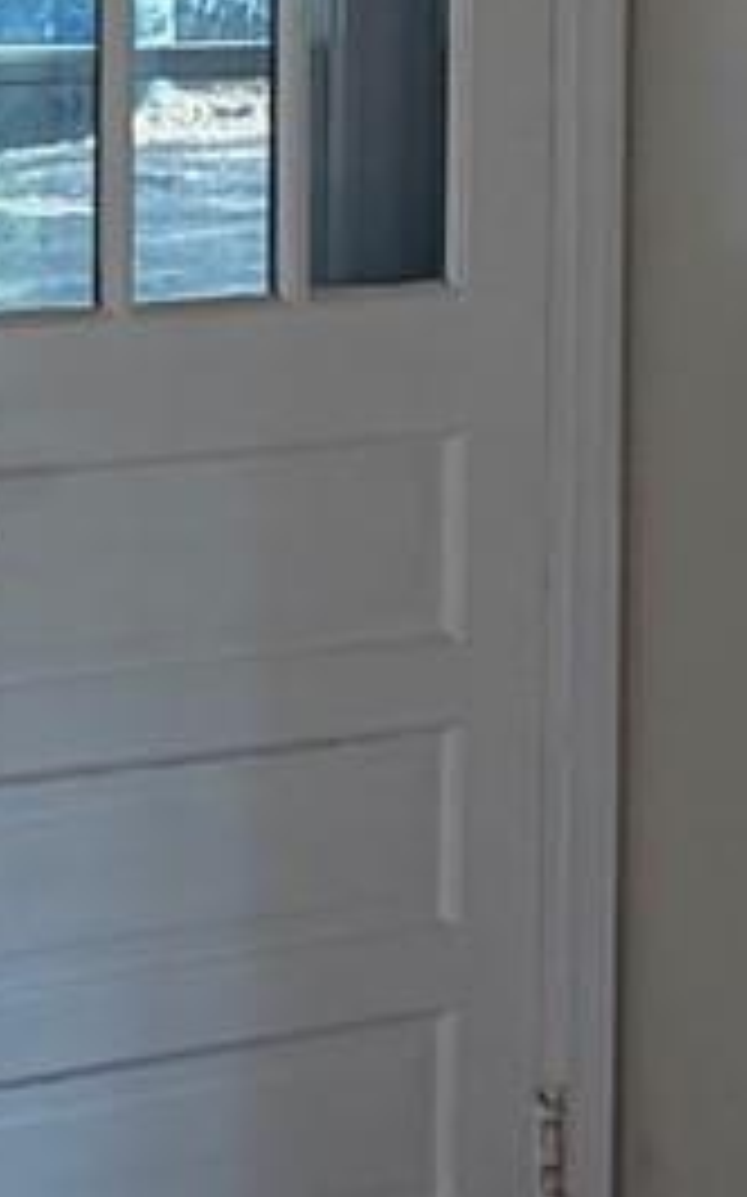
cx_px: -176
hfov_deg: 6.1
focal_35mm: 212
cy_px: 50
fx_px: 6913
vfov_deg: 9.8
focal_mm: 5.96
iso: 125
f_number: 1.6
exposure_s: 1/201
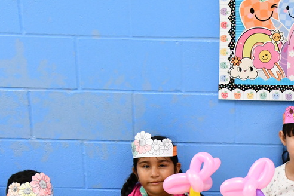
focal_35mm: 75
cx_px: 271
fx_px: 612
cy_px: 199
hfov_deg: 26.0
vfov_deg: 17.7
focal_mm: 24
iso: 6400
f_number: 6.3
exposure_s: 1/160
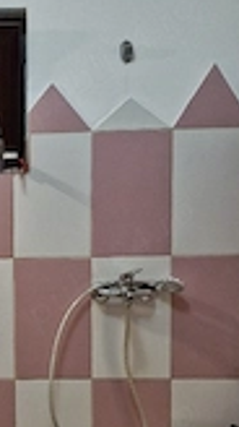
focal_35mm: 61
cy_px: 294
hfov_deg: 18.7
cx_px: -39
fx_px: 689
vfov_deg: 34.0
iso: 400
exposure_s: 1/100
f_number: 1.8
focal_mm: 5.54
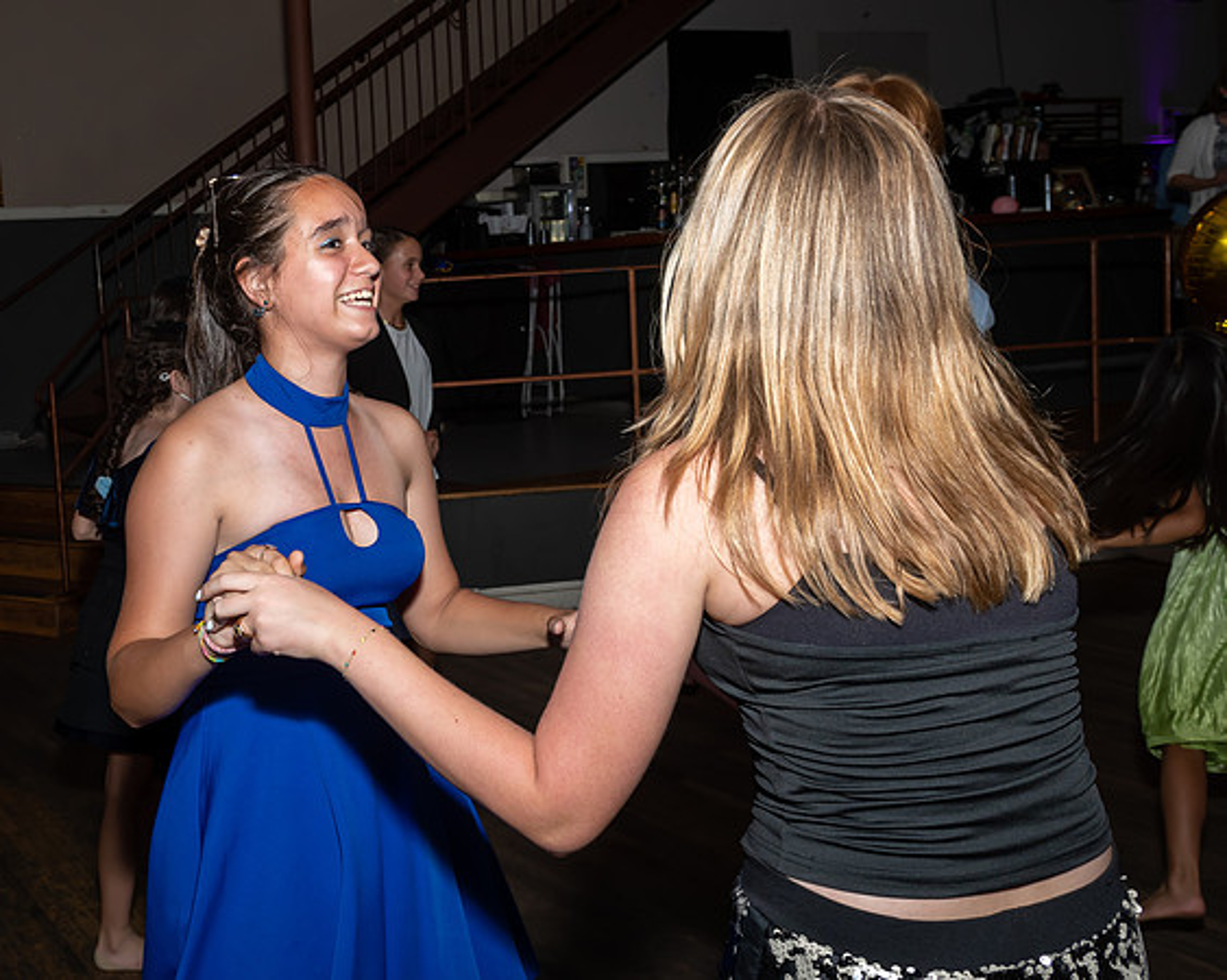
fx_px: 1405
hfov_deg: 44.9
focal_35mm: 39
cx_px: 252
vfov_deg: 38.3
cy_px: 389
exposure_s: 1/250
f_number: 5.6
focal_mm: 17
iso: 400
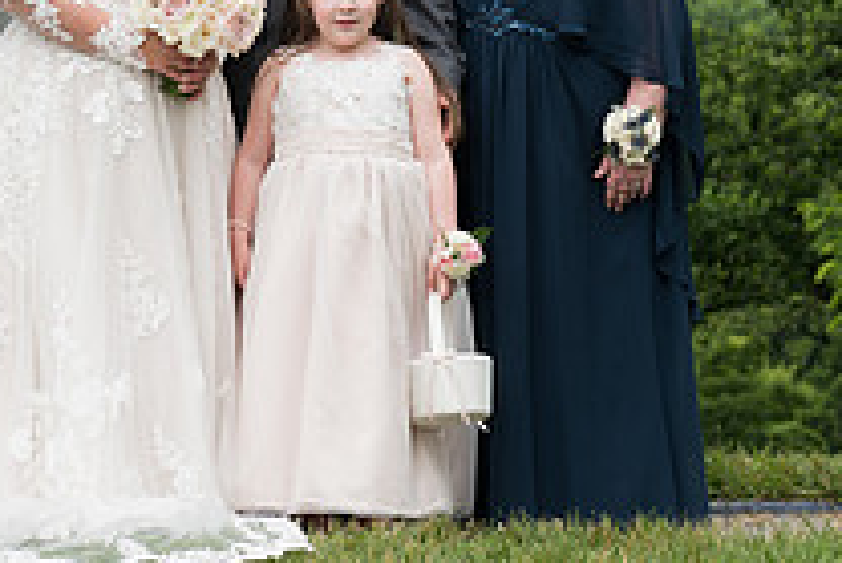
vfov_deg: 8.1
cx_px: 51
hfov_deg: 12.0
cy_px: 17
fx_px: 3955
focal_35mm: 169
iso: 64
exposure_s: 1/320
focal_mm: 58
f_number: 4.5
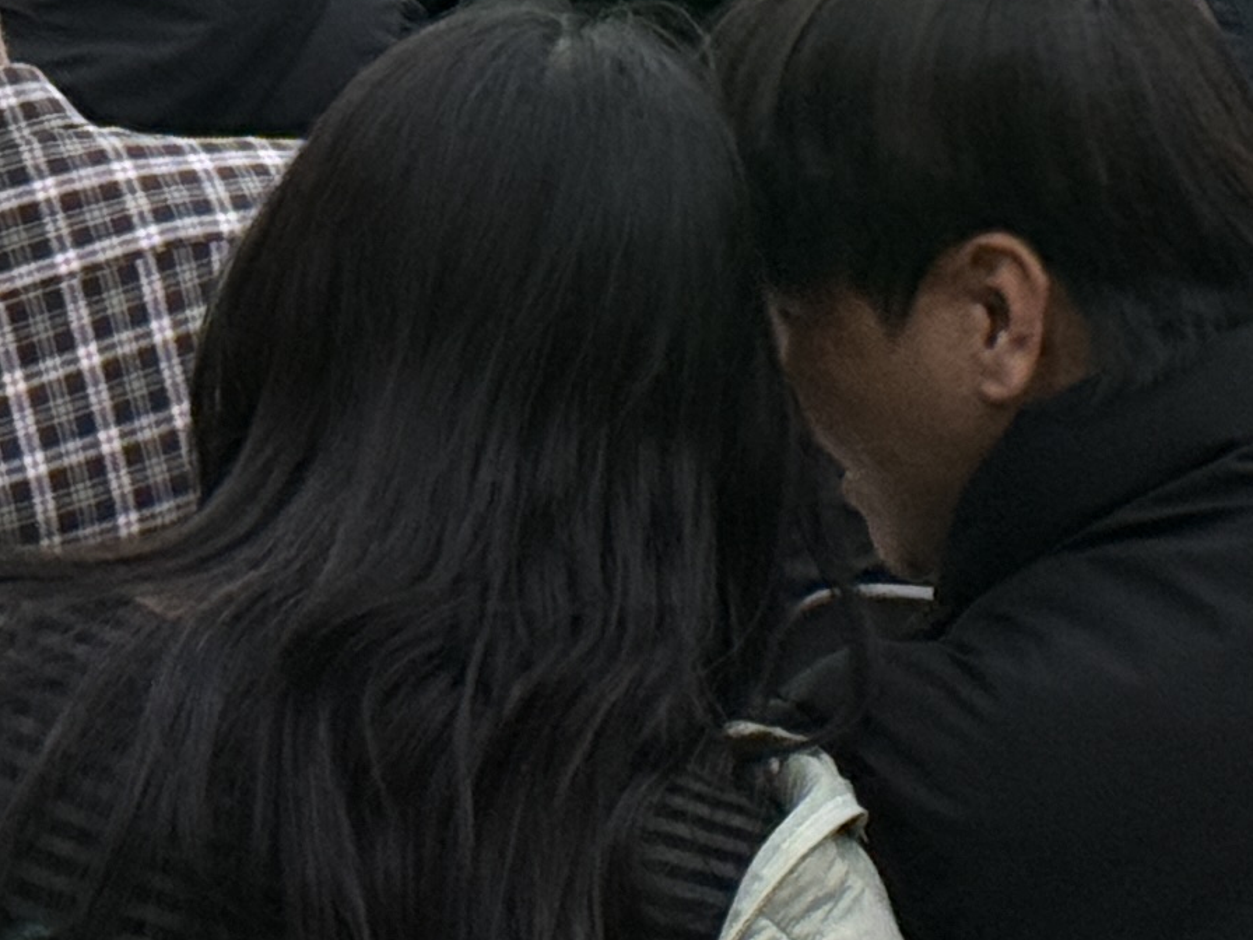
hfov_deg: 9.2
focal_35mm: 216
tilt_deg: -0.8
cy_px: -927
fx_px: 7819
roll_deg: -1.2
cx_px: 576
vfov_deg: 6.7
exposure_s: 1/120
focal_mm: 6.76
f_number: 1.78
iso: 64
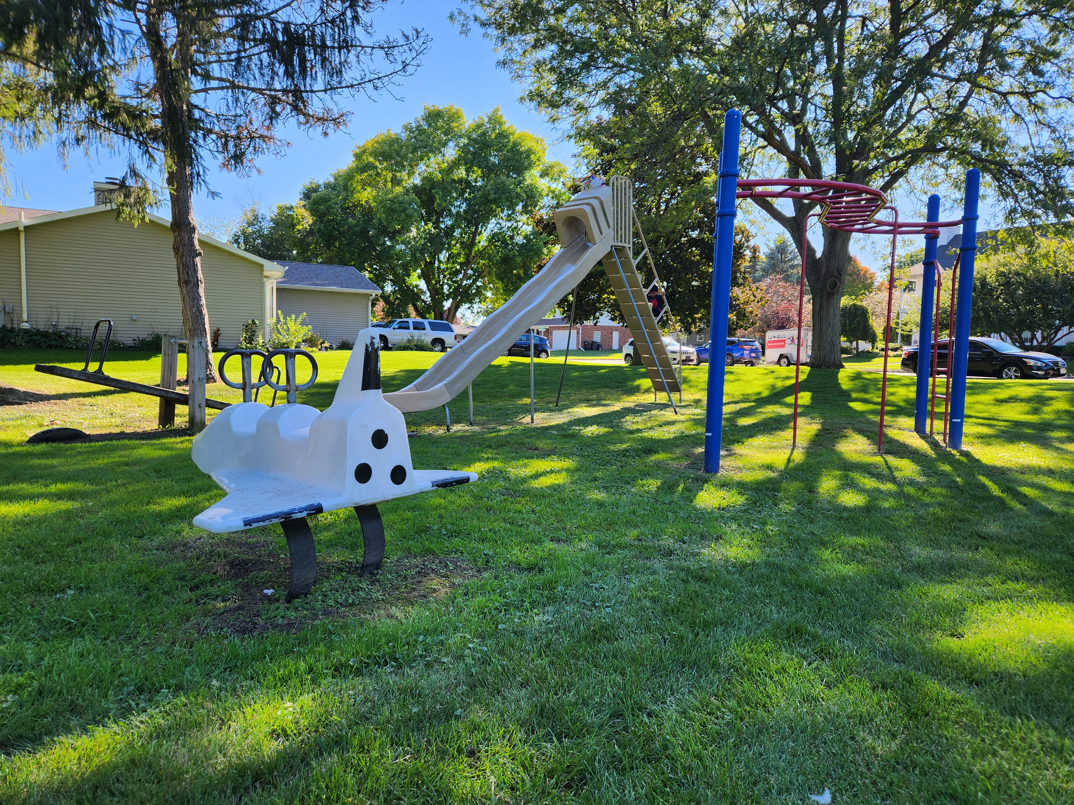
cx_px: 537
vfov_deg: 58.9
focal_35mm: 23
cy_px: 402
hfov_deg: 73.9
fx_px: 714
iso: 20
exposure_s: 1/390
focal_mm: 5.4
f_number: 1.8
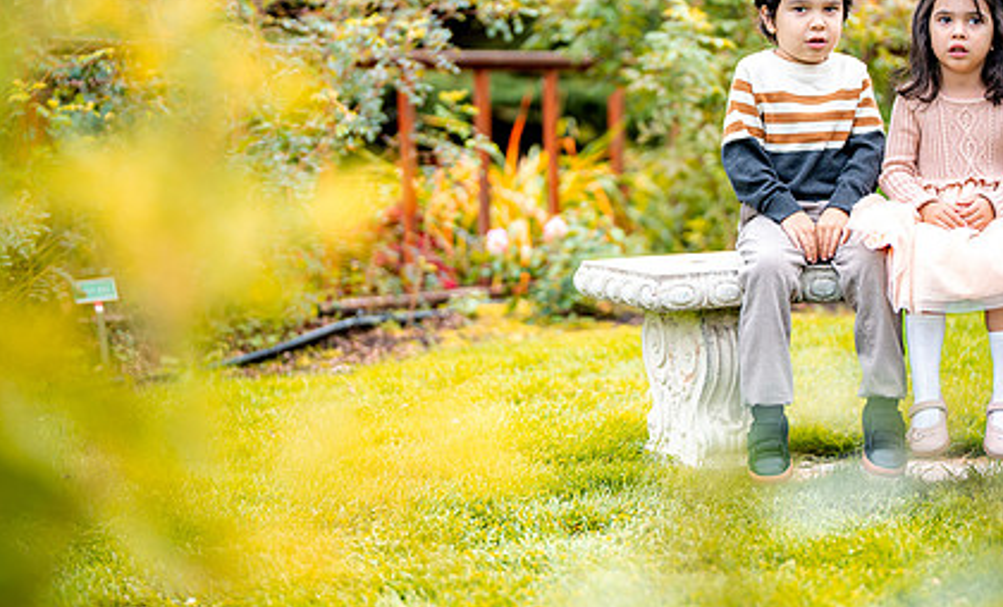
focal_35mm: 74
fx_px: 2005
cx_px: 616
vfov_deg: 17.2
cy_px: 236
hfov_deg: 28.0
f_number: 1.2
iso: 100
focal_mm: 50
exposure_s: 1/800
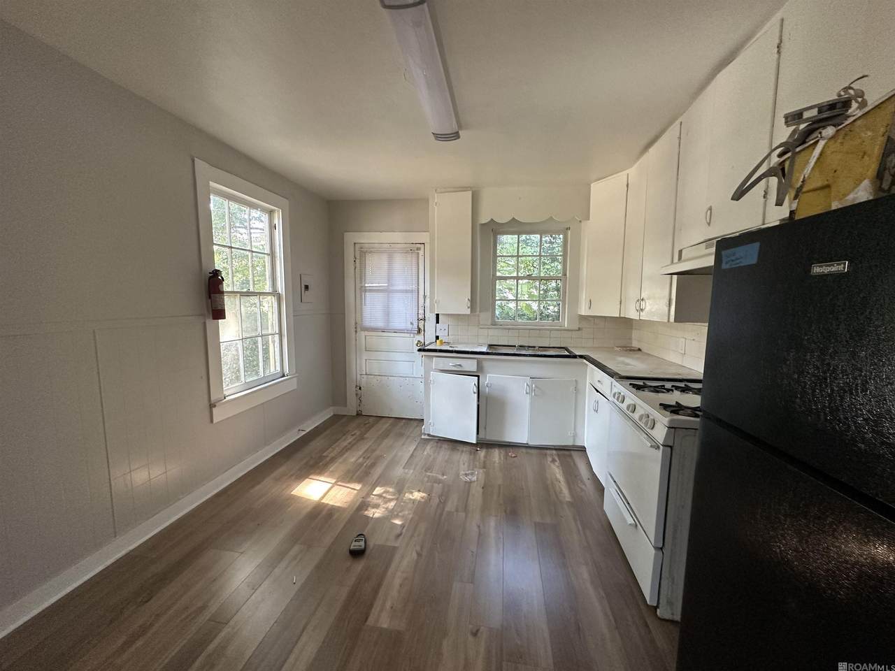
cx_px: 448
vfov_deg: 85.7
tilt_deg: -4.5
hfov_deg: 102.1
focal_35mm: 14
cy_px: 336
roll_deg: -0.8
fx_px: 362
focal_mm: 2.22
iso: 320
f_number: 2.2
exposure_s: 1/99
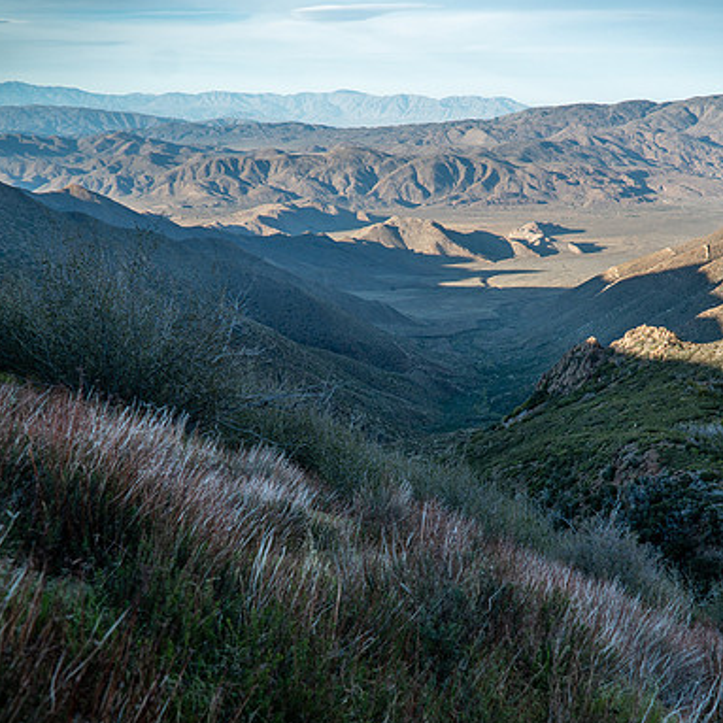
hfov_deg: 41.6
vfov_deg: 41.9
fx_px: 945
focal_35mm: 40
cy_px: 364
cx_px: 449
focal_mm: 20
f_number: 5.6
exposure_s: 1/125
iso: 100
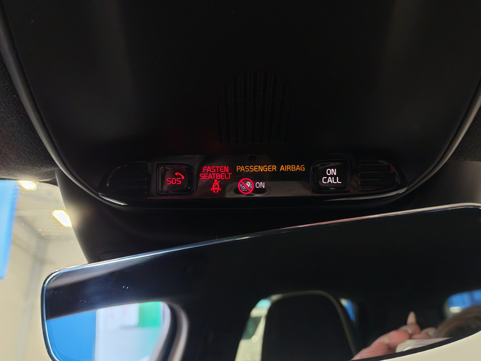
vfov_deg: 45.4
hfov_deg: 58.4
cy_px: 180
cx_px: 240
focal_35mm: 31
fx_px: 431
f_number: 1.9
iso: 1600
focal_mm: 6.12
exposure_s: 1/50
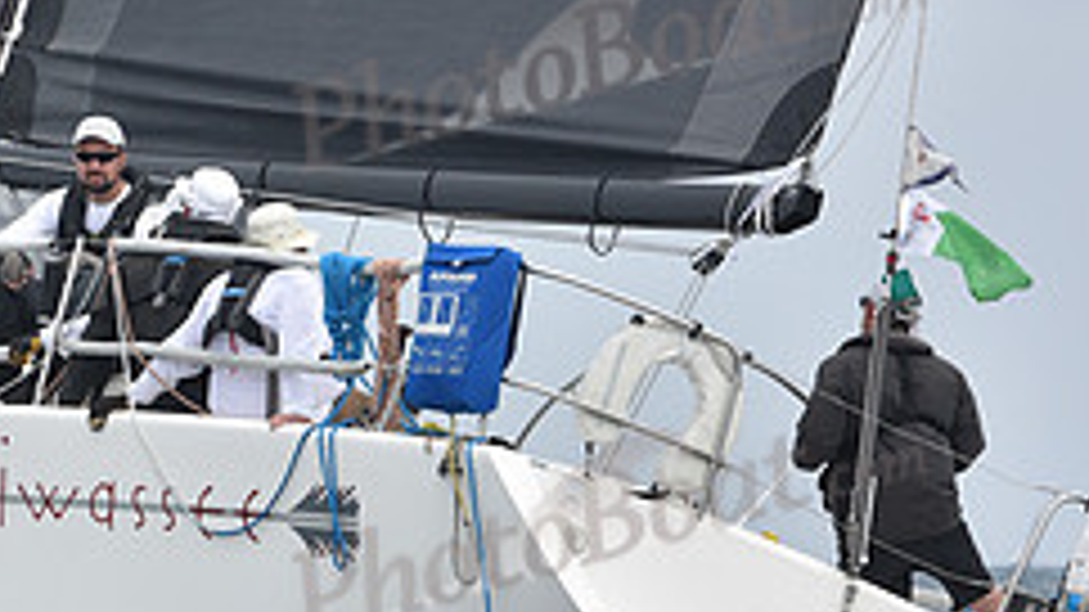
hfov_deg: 4.3
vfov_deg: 2.4
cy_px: 353
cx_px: 63
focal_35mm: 502
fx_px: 14493
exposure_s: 1/800
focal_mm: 200
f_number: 10
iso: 250
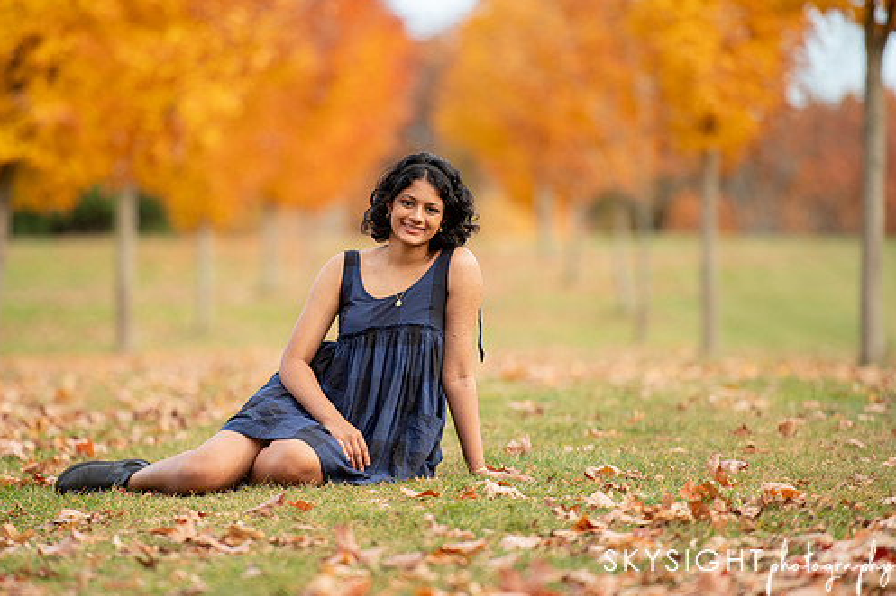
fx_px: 6195
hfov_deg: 8.3
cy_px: 271
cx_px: 368
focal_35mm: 249
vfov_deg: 5.5
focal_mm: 200
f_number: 2.8
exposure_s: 1/1000
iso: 400
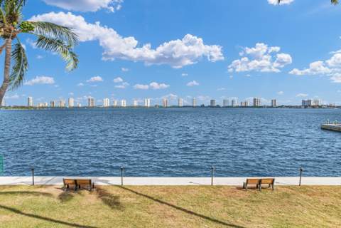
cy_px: 114
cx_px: 170
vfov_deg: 57.2
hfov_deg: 78.6
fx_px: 208
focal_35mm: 22
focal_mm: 8.38
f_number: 2.8
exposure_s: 1/1250
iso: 120
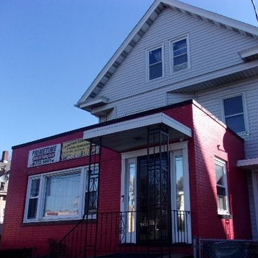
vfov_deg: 48.4
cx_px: 180
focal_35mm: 34
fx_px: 287
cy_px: 135
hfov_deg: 47.3
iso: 200
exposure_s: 1/140
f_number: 10.4
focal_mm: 4.9
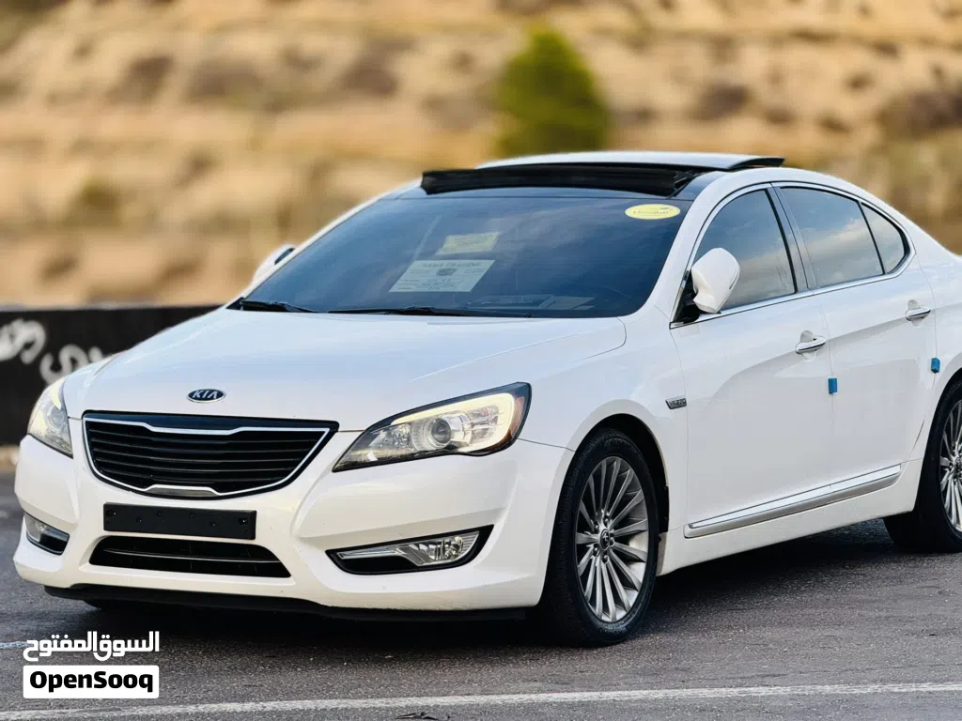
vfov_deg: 12.3
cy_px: 360
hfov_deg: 16.4
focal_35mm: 120
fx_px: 3335
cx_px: 481
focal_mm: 15.66
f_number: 2.8
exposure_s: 1/99
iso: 50
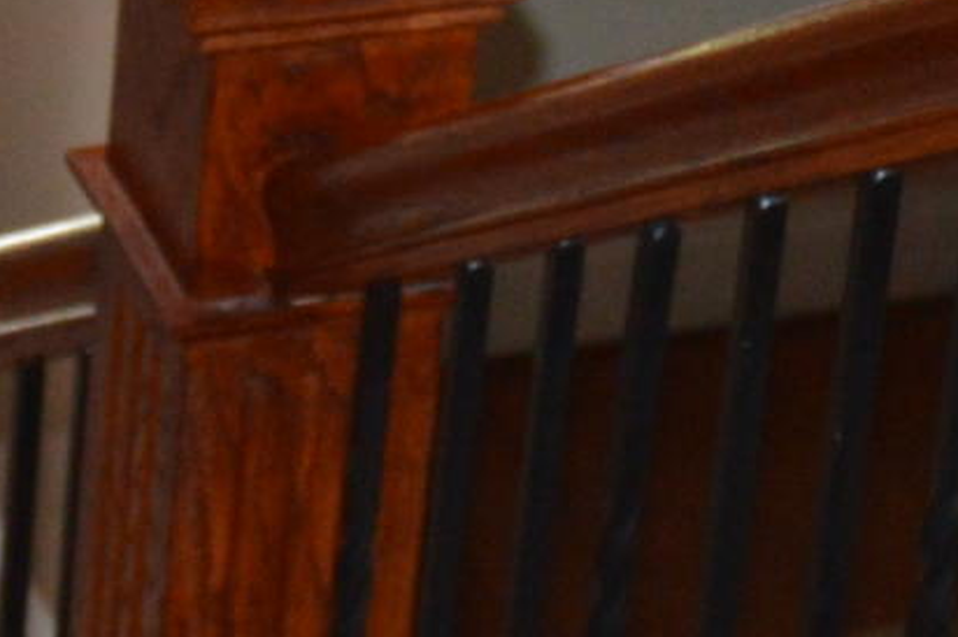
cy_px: -263
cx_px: 616
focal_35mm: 262
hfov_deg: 7.9
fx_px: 6966
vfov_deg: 5.2
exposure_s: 1/60
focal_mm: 24
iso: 640
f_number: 3.8
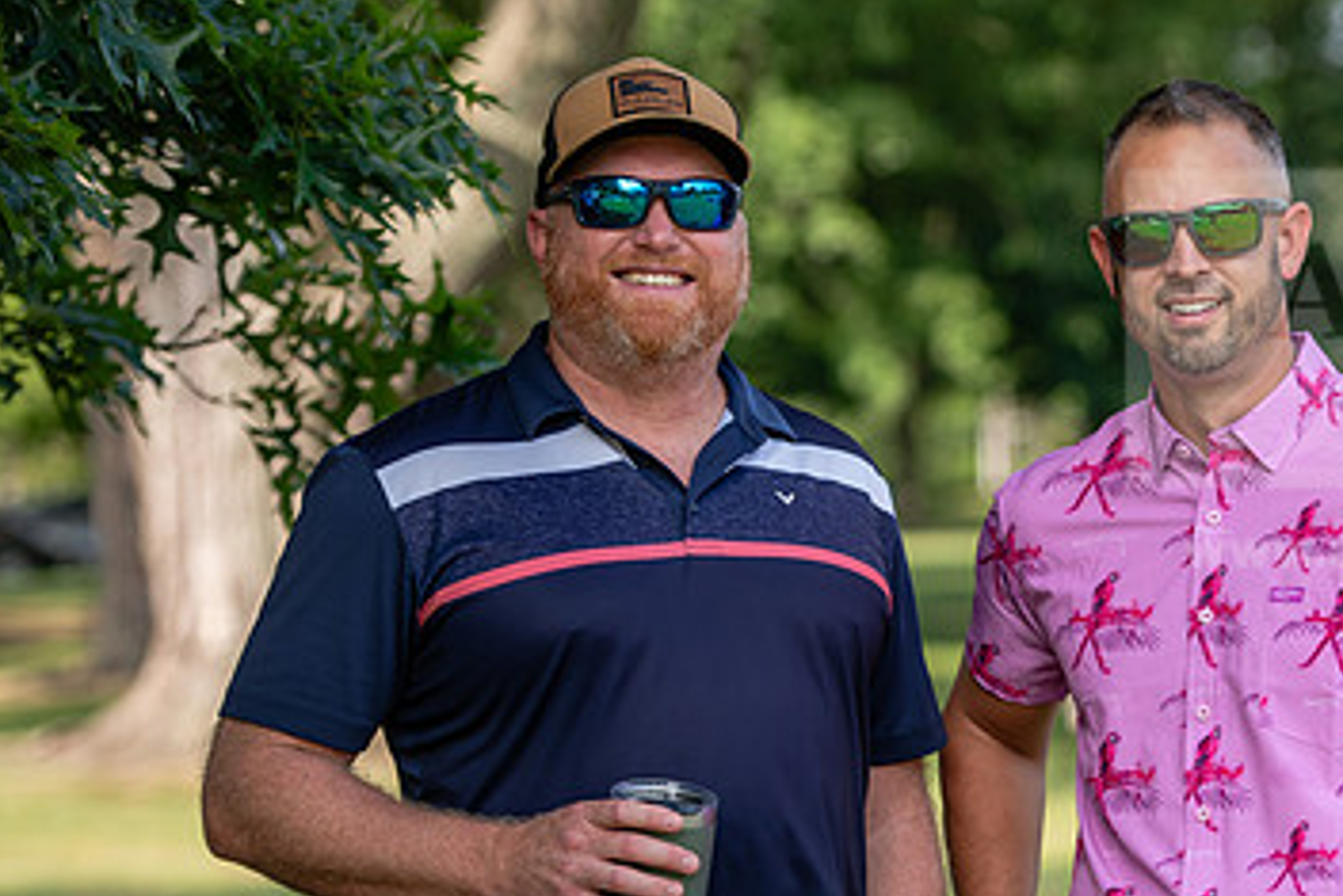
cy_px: 631
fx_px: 6270
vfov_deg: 8.2
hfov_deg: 12.2
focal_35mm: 168
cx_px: 1011
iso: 80
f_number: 3.2
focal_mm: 102
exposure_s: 1/320
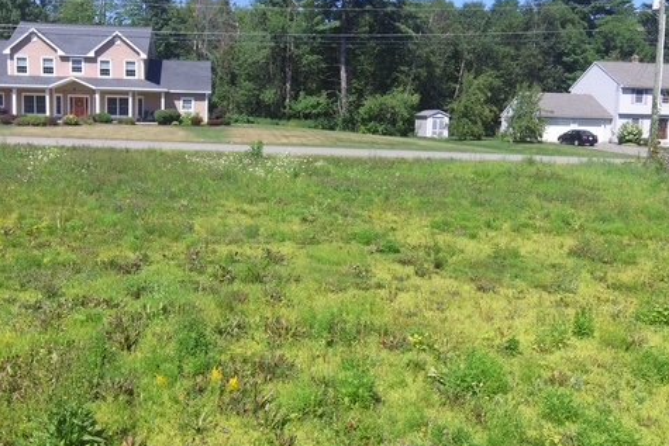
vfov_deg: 46.1
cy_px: 174
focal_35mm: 28
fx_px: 520
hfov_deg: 65.2
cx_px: 292
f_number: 2.8
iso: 100
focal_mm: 3.61
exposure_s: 1/722
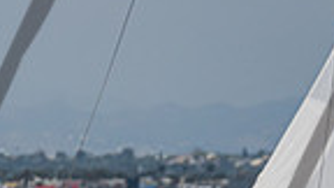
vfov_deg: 2.0
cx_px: 270
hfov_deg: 3.6
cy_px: 259
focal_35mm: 595
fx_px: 5270
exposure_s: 1/640
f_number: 6.3
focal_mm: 115
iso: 160
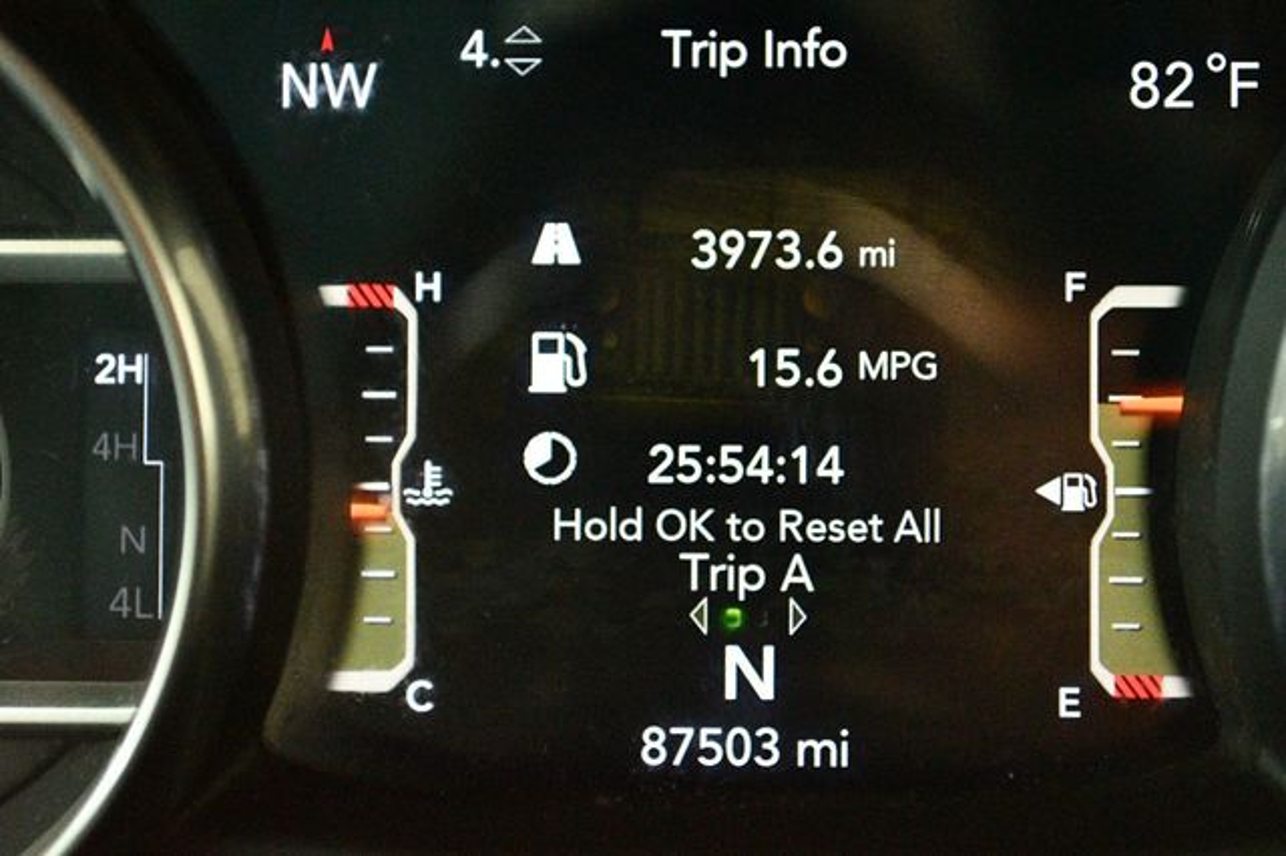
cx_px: 643
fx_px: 2571
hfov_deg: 28.1
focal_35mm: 72
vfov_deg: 18.9
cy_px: 428
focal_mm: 48
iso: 12800
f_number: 5.3
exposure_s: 1/50
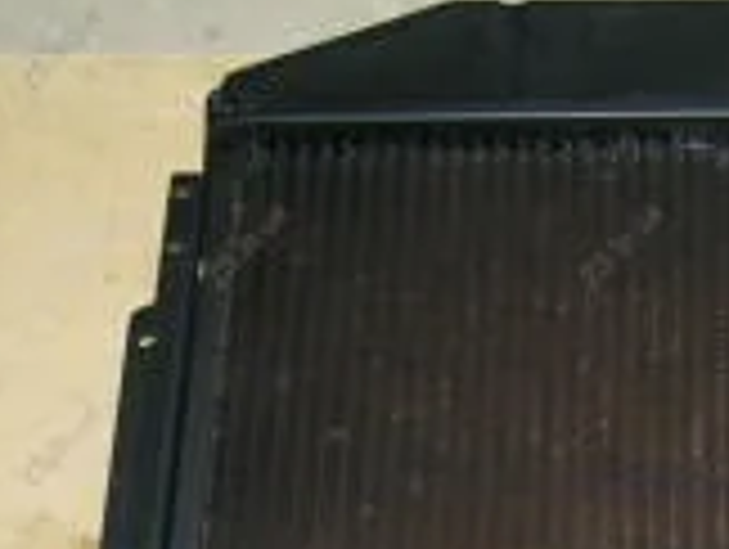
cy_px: 688
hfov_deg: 19.9
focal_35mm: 95
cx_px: 770
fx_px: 2004
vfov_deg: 15.0
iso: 200
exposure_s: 1/30
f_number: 3.7
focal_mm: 6.2
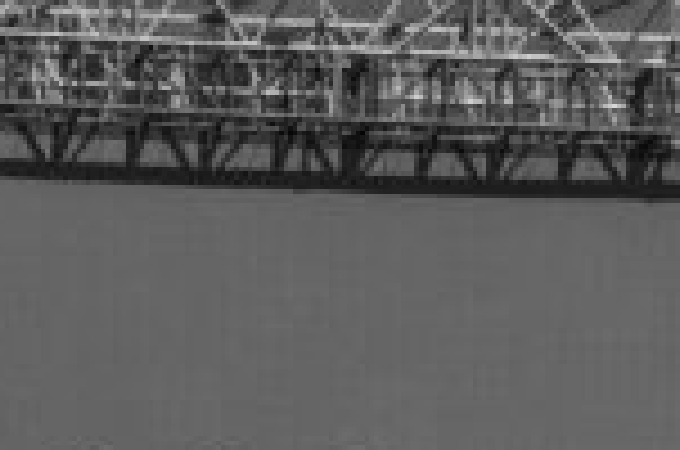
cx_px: 545
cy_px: 1048
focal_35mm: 418
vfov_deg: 3.2
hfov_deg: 4.9
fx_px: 7879
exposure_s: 1/640
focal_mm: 82
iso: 400
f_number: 9
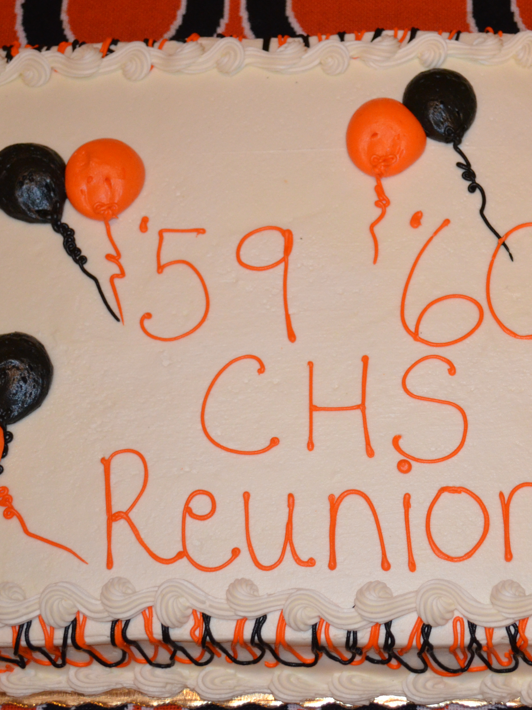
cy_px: 348
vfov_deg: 27.4
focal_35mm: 71
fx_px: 1455
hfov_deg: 20.6
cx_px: 385
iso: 2000
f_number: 4.8
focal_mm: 32
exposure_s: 1/60
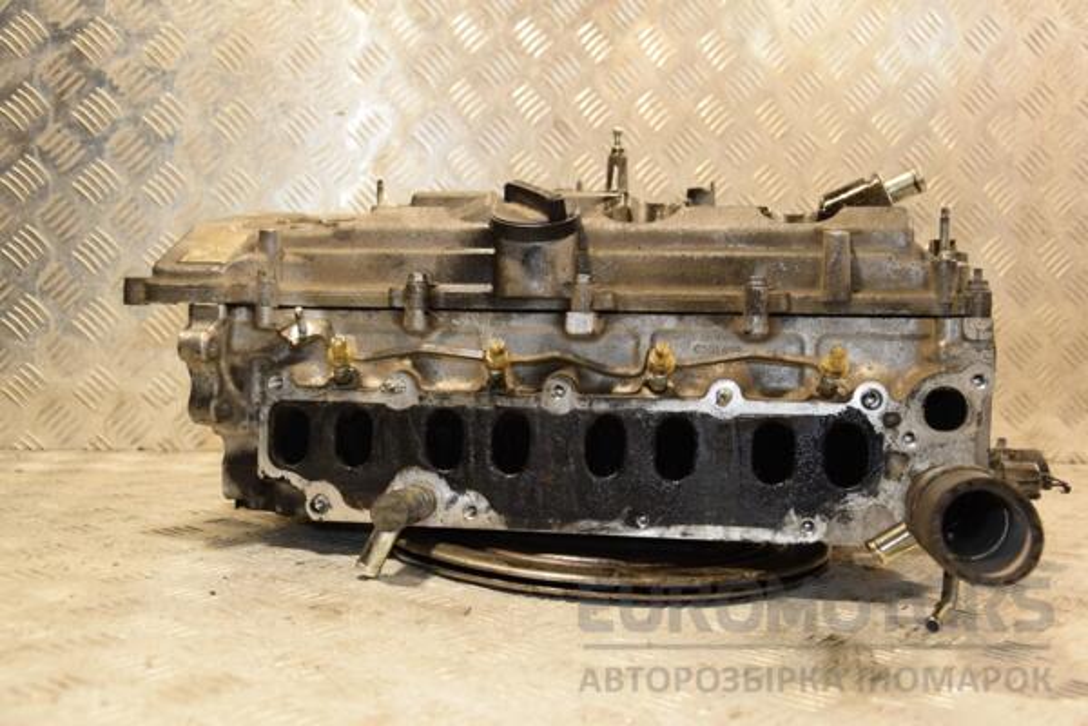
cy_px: 363
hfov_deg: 46.4
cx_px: 544
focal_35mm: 42
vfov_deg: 31.9
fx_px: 1269
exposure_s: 1/125
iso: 800
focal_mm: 28
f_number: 5
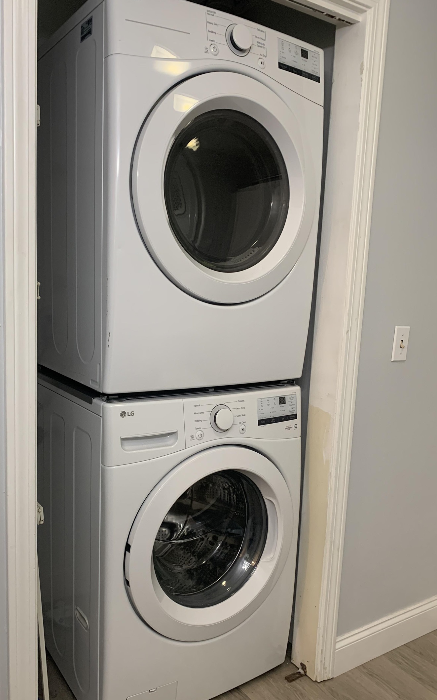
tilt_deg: -8.6
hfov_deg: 41.8
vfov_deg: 62.9
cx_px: 196
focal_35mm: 30
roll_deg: -2.1
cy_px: 369
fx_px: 572
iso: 160
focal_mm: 4.25
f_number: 1.8
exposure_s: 1/60
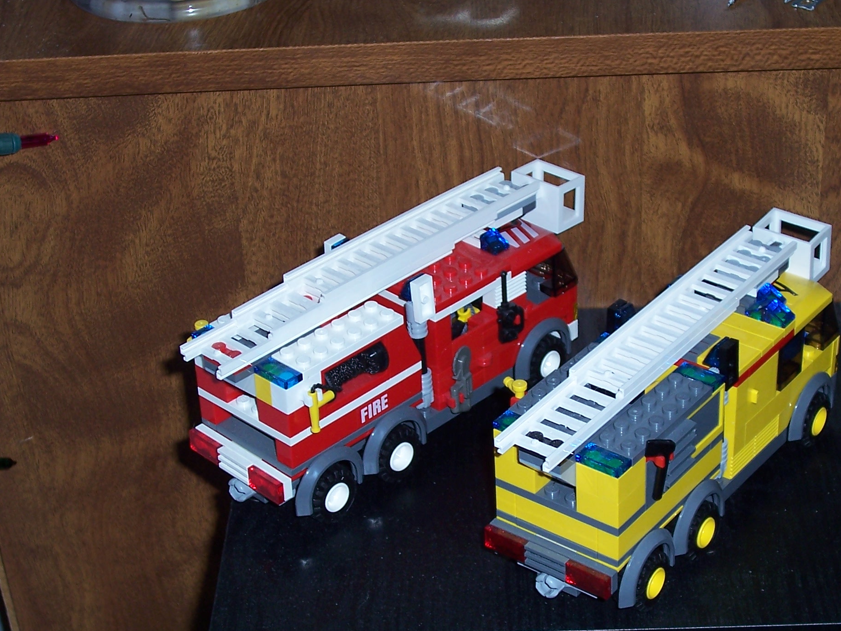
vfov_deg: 19.9
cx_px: 471
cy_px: 400
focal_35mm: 74
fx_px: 1798
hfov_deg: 26.3
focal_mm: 8.6
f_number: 3.4
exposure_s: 1/60
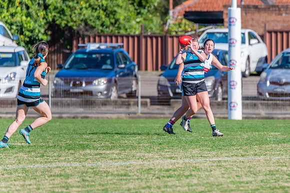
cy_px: 117
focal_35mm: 745
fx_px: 5999
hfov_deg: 2.8
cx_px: 196
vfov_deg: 1.8
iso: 800
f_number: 9
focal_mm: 550
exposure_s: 1/1600
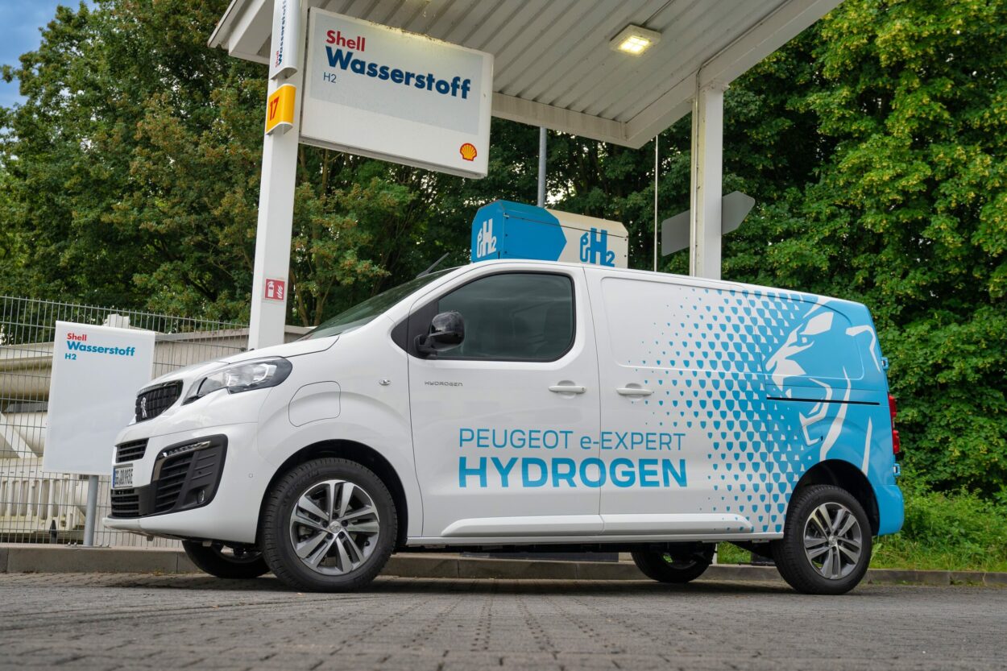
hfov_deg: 53.1
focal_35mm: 36
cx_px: 504
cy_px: 336
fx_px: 1007
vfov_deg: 36.9
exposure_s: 1/500
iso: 250
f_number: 4.5
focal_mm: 36
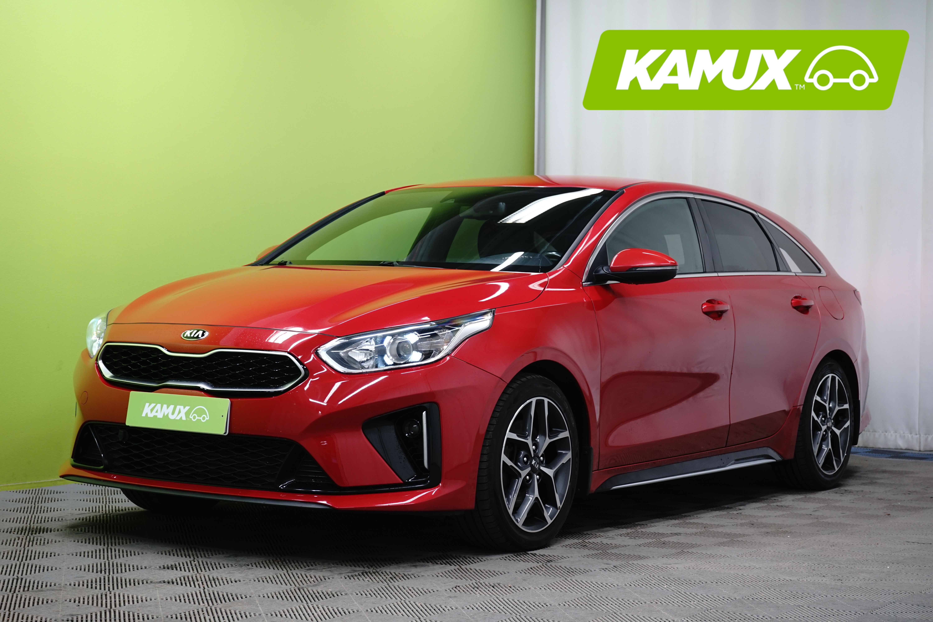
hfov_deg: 28.8
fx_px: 1814
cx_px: 466
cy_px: 311
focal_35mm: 70
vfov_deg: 19.5
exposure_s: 1/6
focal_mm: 70
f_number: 8
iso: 500
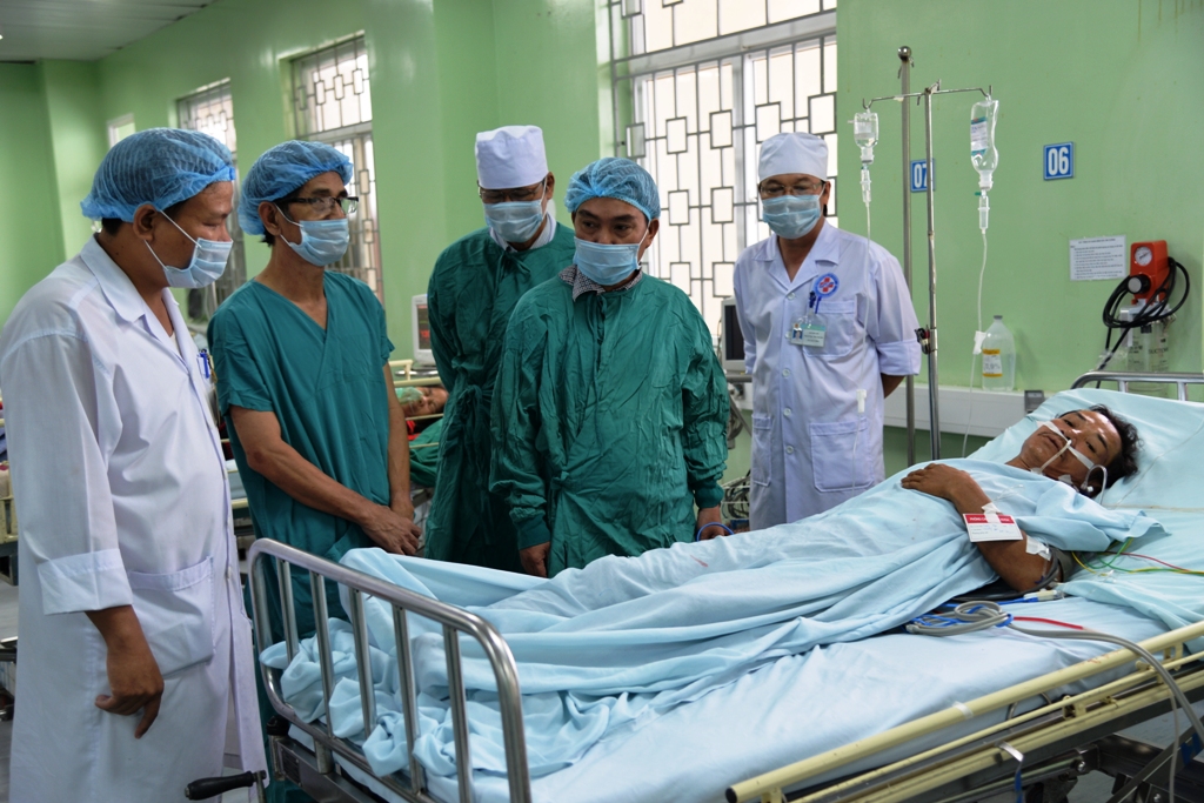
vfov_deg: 33.4
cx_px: 602
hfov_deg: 48.5
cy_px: 402
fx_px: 1338
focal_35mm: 40
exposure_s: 1/40
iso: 400
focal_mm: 40
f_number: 4
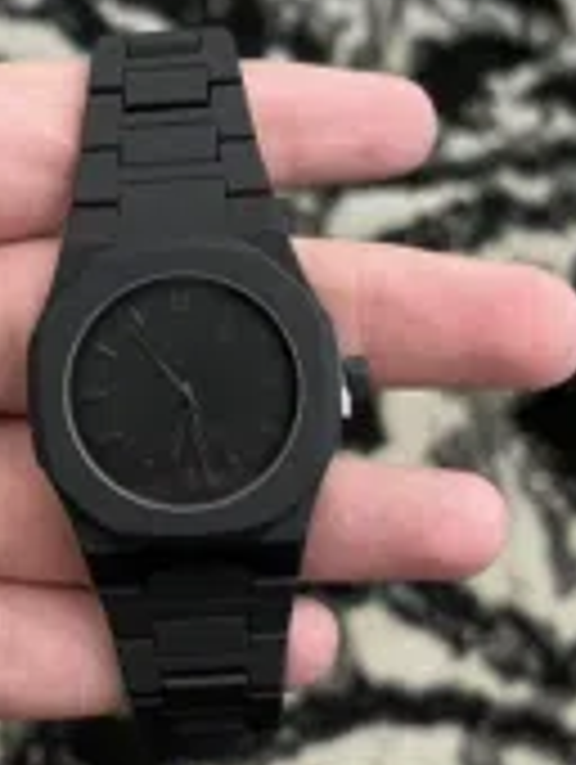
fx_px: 1350
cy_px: 396
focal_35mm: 61
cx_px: 162
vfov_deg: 31.6
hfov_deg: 23.9
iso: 500
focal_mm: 5.1
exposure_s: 1/33
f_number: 1.6
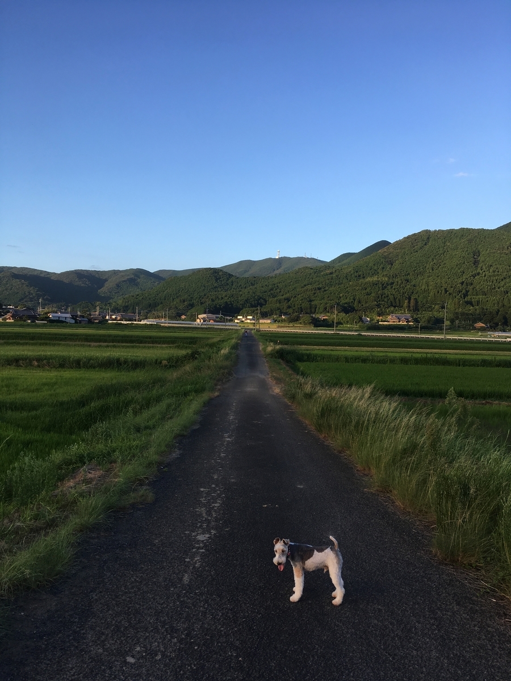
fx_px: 571
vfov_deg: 61.7
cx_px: 256
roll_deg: -1.3
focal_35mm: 29
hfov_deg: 48.2
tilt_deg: -1.3
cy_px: 340
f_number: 2.2
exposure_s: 1/434
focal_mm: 4.15
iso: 25
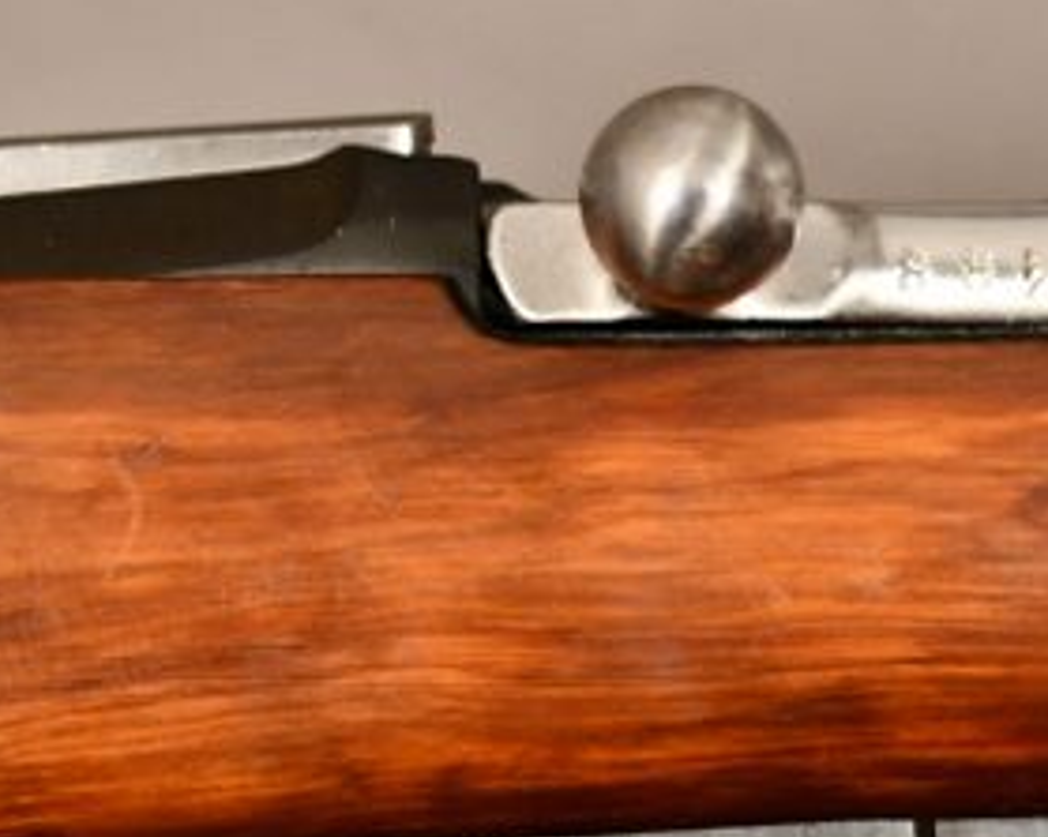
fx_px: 9612
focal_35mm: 310
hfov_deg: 6.2
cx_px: 582
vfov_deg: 5.0
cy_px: 749
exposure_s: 1/250
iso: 2200
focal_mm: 60
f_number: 3.2
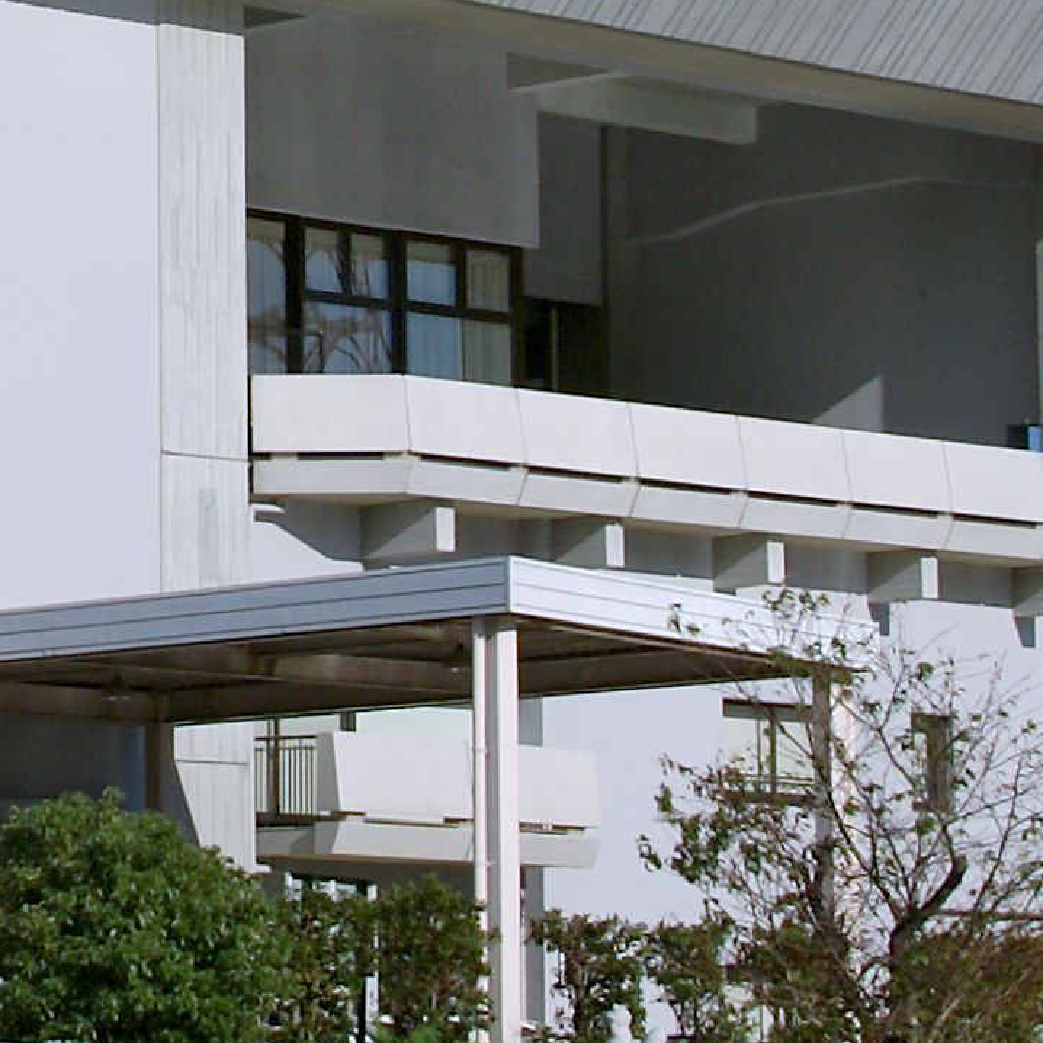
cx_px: -235
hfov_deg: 9.6
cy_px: -296
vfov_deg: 9.6
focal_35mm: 179
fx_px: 6102
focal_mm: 26
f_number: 8
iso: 100
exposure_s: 1/250
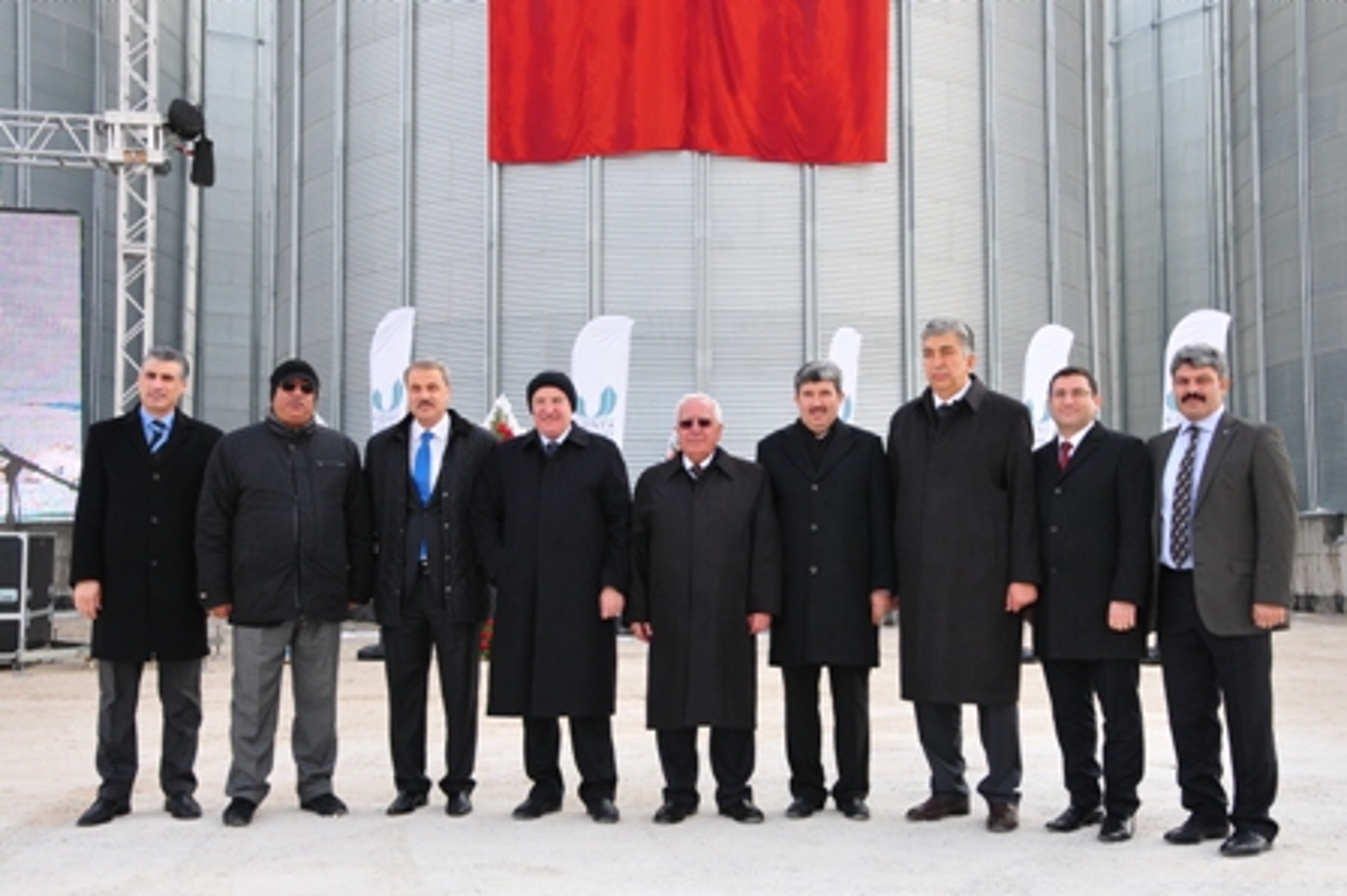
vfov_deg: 34.2
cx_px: 674
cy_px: 448
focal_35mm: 39
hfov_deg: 49.6
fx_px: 1458
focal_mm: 26
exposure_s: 1/400
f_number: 10
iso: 640
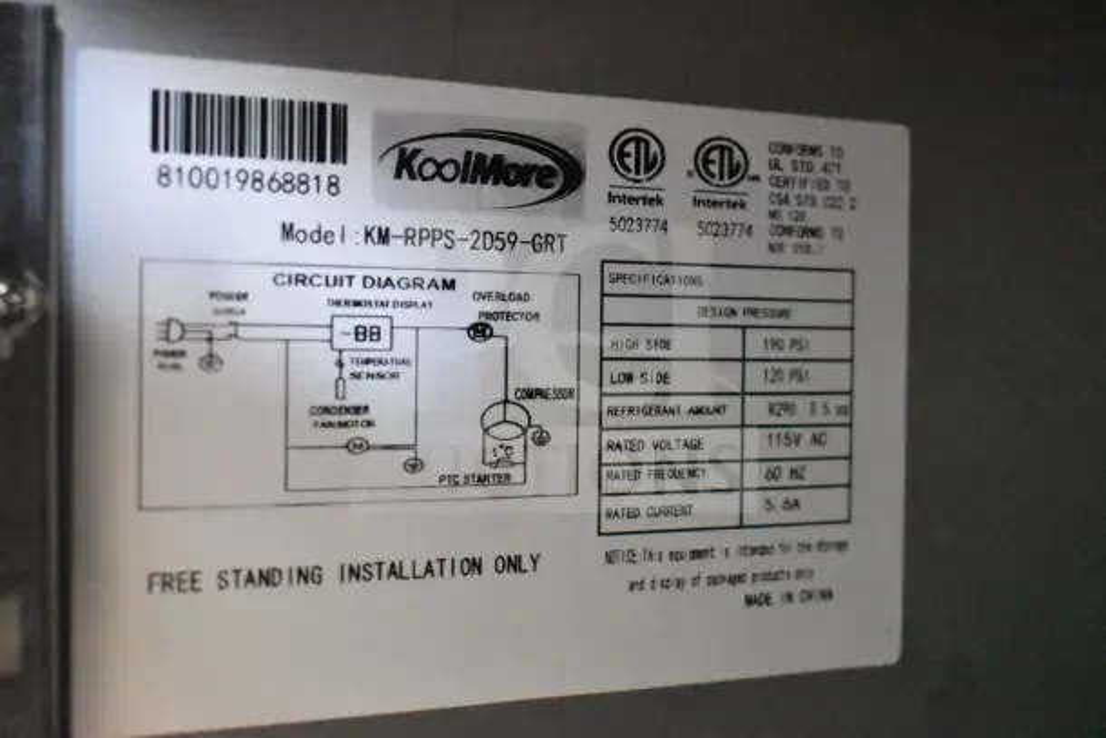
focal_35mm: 51
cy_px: 369
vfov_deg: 26.5
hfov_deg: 38.9
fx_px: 1567
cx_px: 553
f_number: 4.5
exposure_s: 1/50
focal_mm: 34
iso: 18000
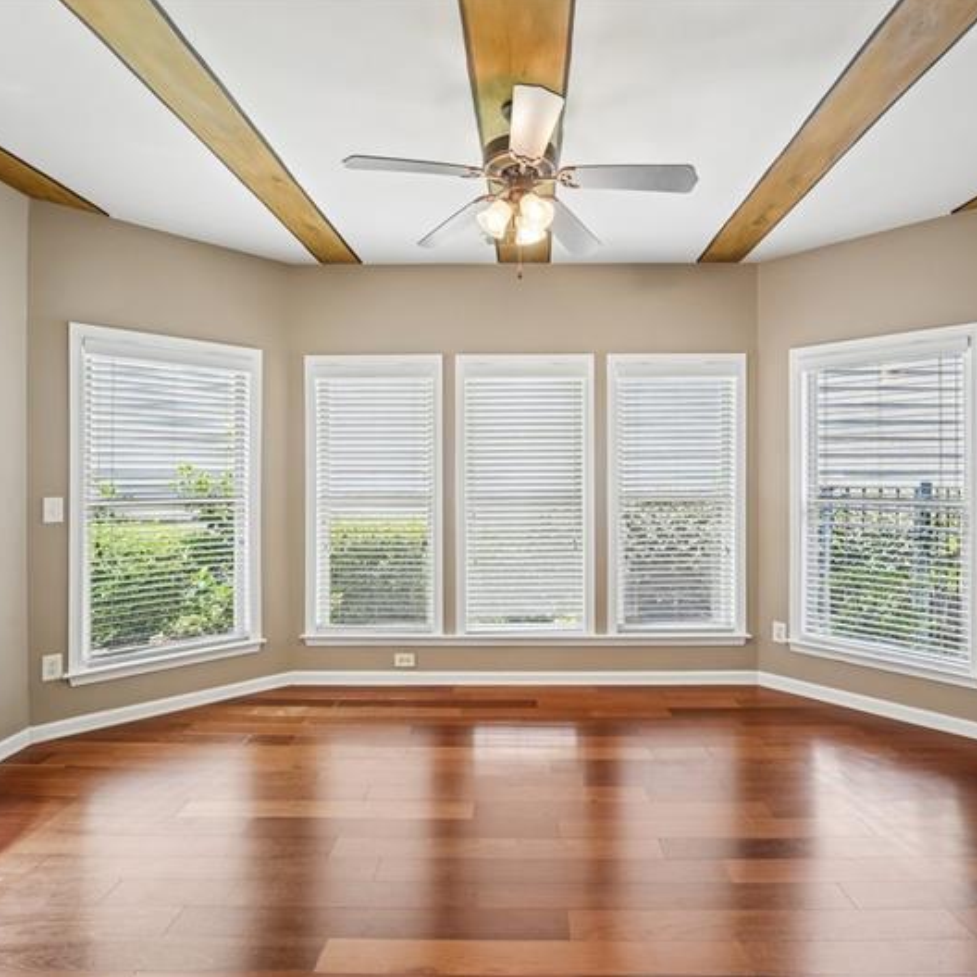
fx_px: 575
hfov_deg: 80.6
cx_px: 524
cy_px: 487
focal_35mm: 18
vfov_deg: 80.7
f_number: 8
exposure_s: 1/10
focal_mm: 14
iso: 320
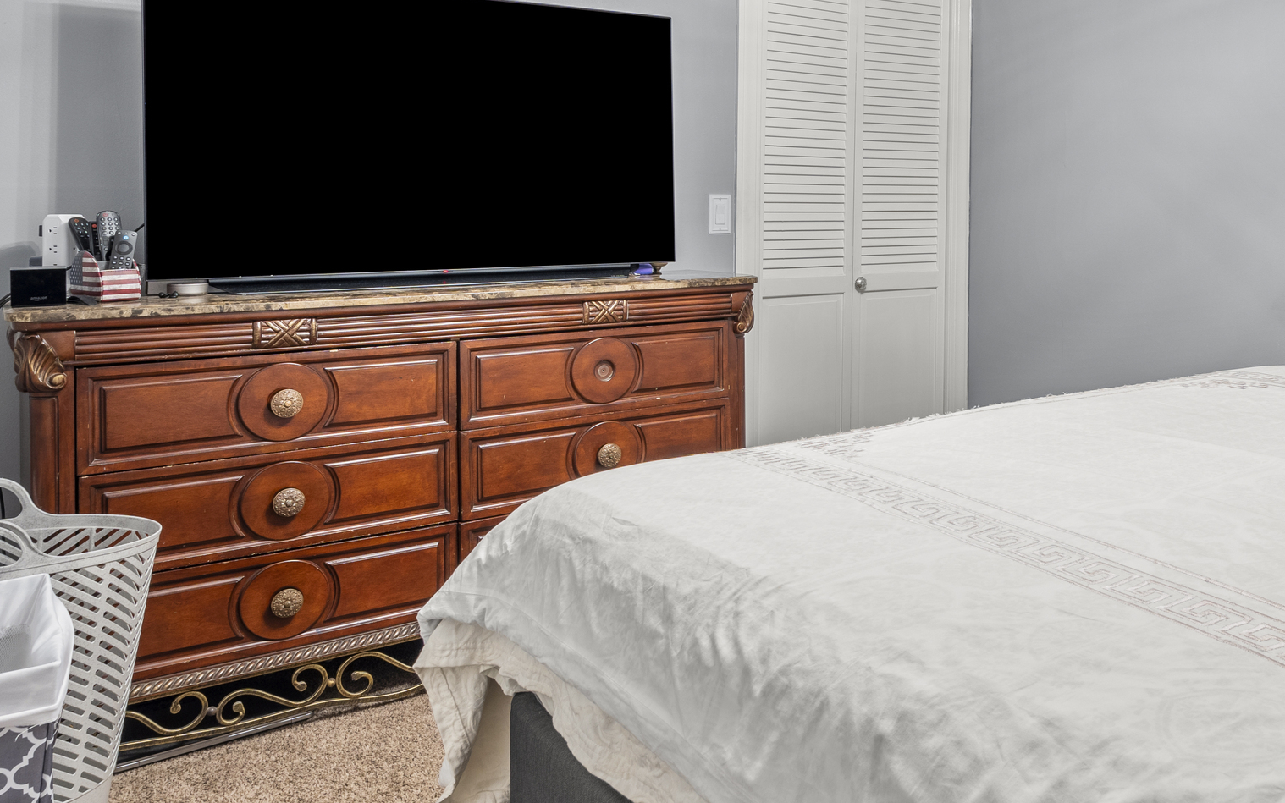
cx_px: 998
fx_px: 1156
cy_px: 213
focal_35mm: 33
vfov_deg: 37.5
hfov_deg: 54.8
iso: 200
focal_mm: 16
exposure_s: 8
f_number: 9
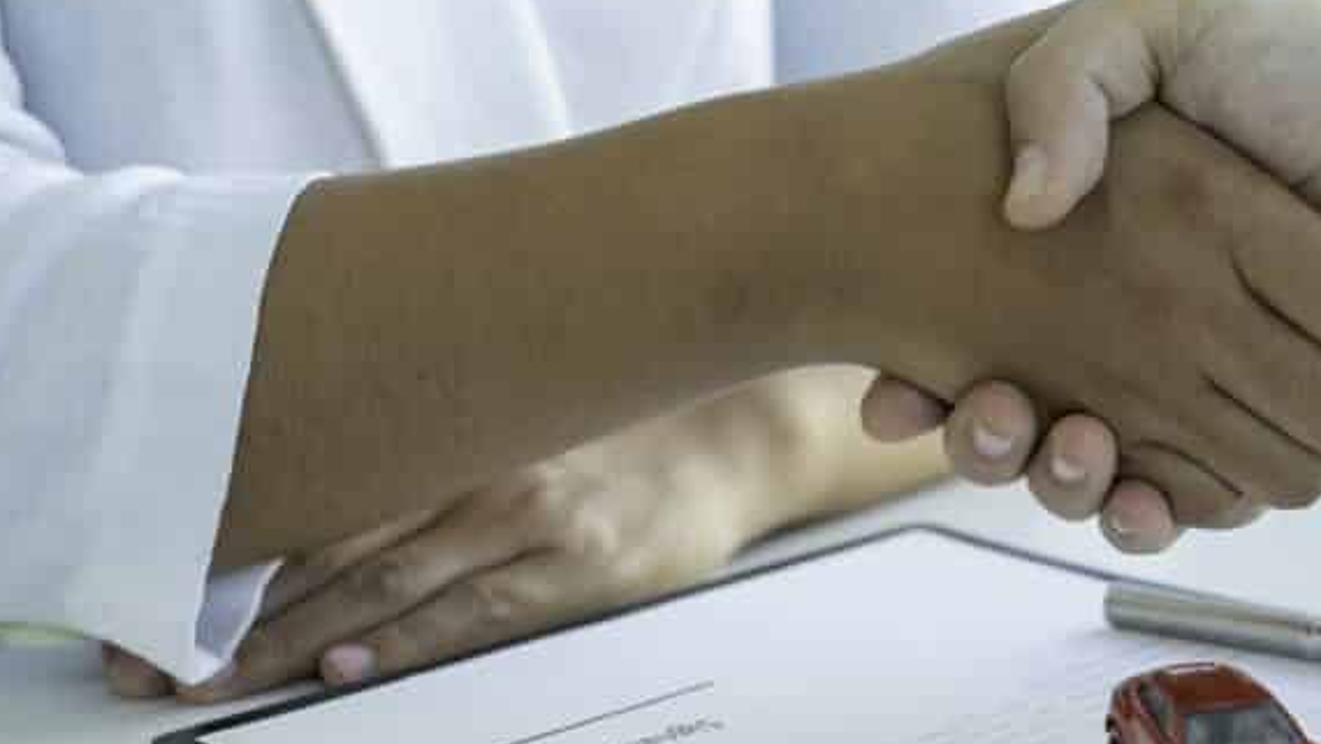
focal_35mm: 94
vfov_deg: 12.9
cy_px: 503
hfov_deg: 22.5
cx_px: 992
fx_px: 3294
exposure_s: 1/100
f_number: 3.2
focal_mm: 50
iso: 160
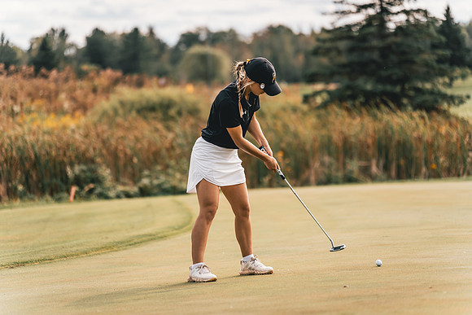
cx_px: 236
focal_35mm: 152
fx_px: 1995
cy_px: 158
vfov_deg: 9.0
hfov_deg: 13.5
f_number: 2.8
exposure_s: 1/2000
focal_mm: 150
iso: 100
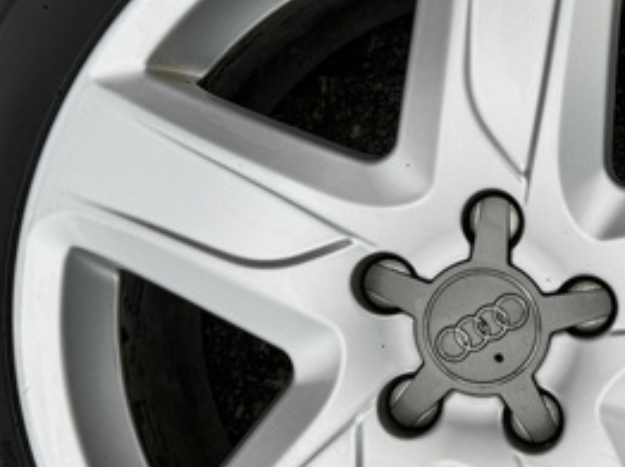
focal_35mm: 55
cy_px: 324
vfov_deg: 26.3
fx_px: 992
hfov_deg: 33.7
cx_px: 518
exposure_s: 1/572
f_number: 1.78
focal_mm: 6.76
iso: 80
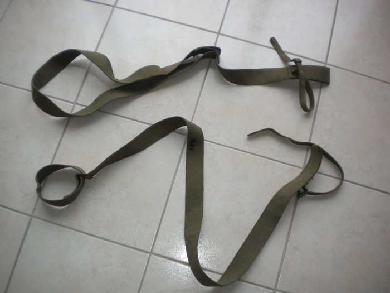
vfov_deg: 40.7
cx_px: 195
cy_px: 146
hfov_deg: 52.6
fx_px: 394
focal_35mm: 35
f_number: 3.1
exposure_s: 1/59
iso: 92
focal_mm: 6.3
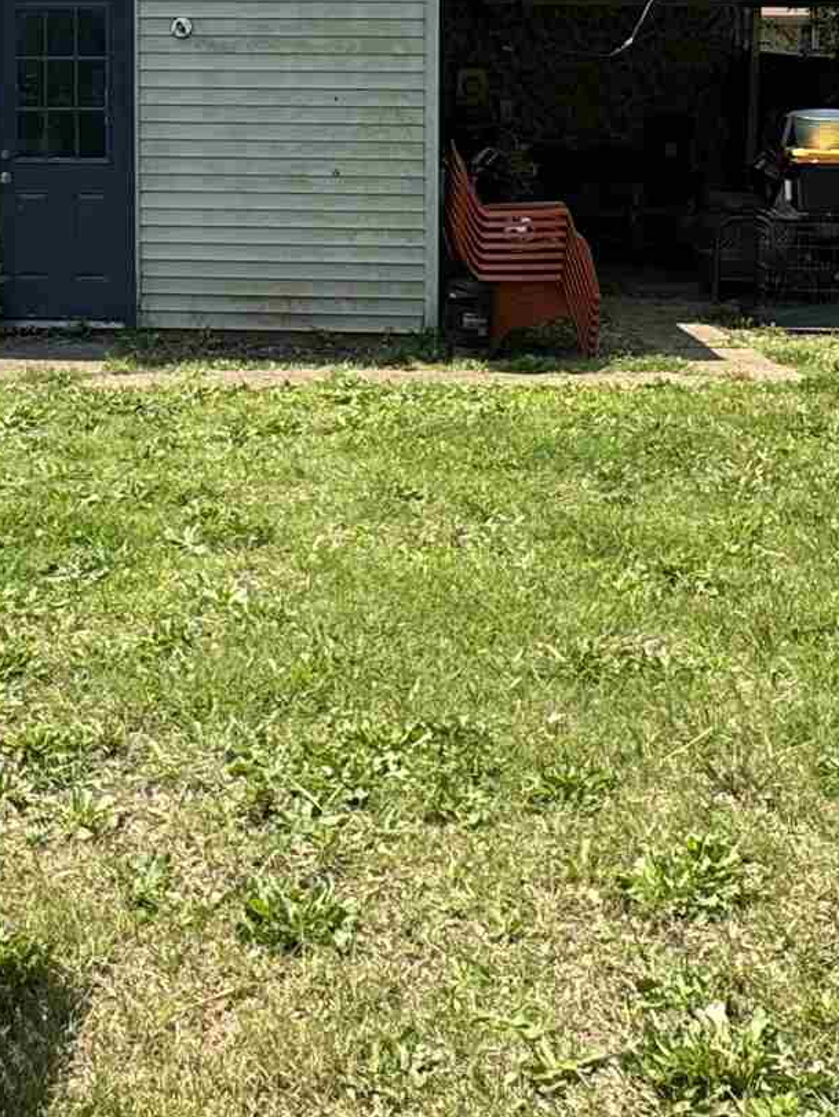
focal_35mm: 53
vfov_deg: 34.1
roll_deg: -0.5
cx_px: 225
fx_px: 1711
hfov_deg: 27.2
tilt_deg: -2.9
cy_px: 106
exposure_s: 1/899
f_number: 2.2
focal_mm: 2.22
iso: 50
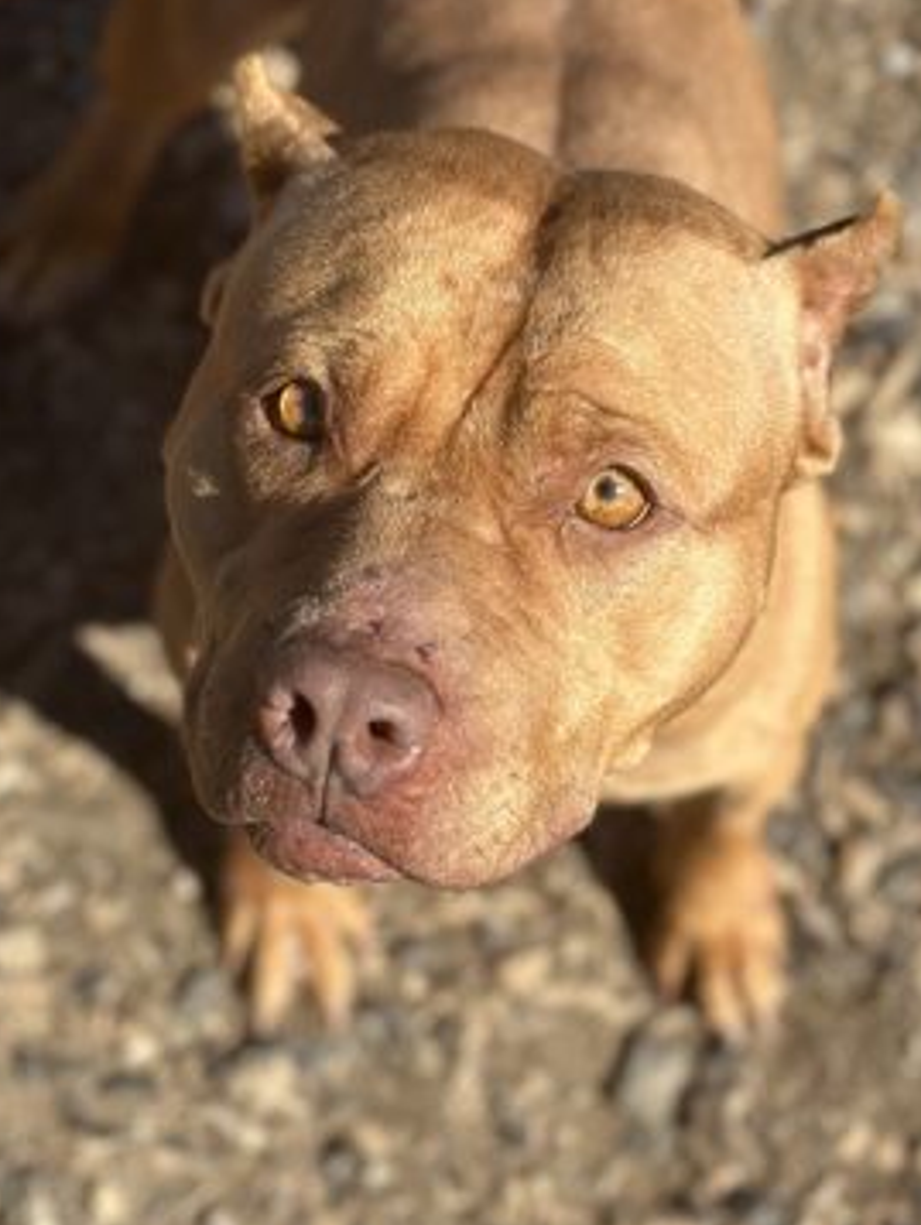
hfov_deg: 19.7
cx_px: 445
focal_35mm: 75
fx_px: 2657
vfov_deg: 26.0
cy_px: 558
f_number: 1.78
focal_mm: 6.86
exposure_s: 1/5000
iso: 100
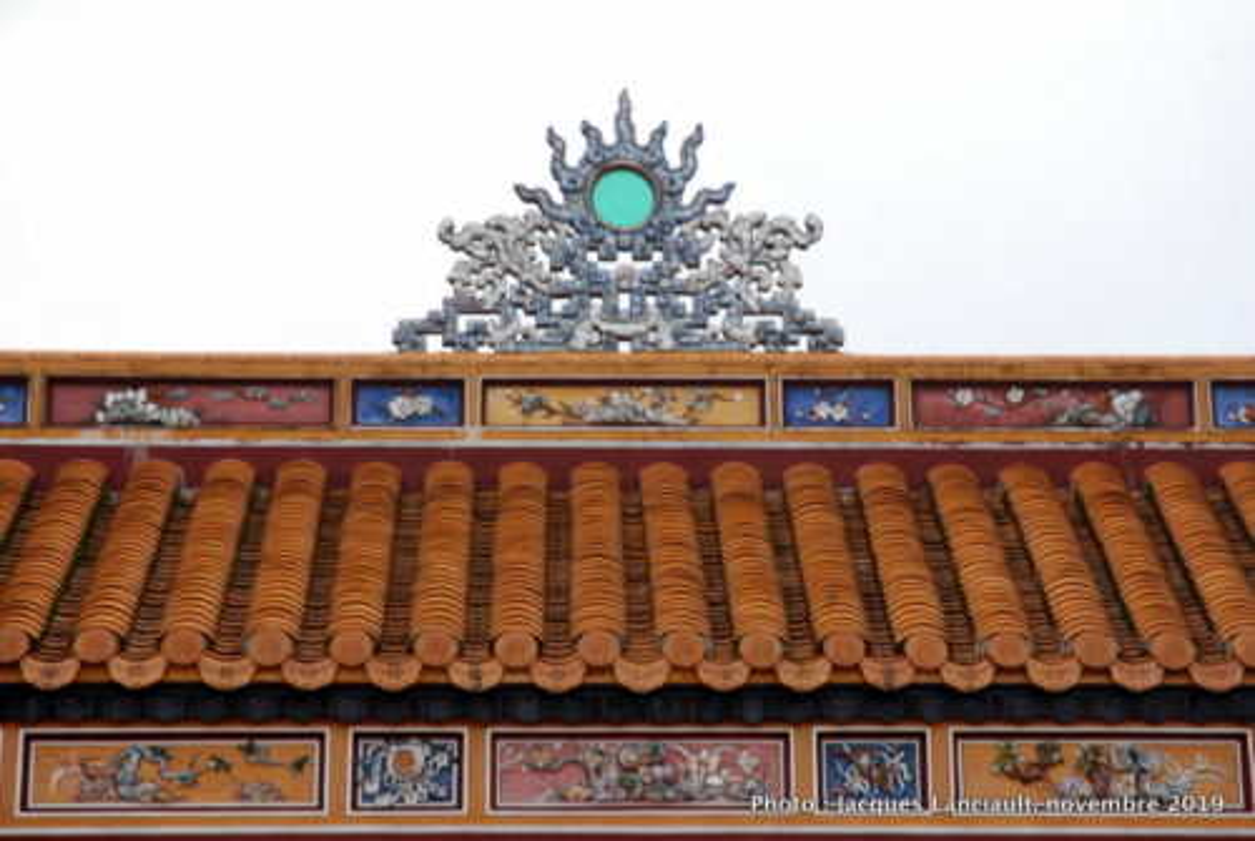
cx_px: 628
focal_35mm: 105
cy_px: 420
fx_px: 3666
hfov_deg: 19.4
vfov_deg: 13.1
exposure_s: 1/40
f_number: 8
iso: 100
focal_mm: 70
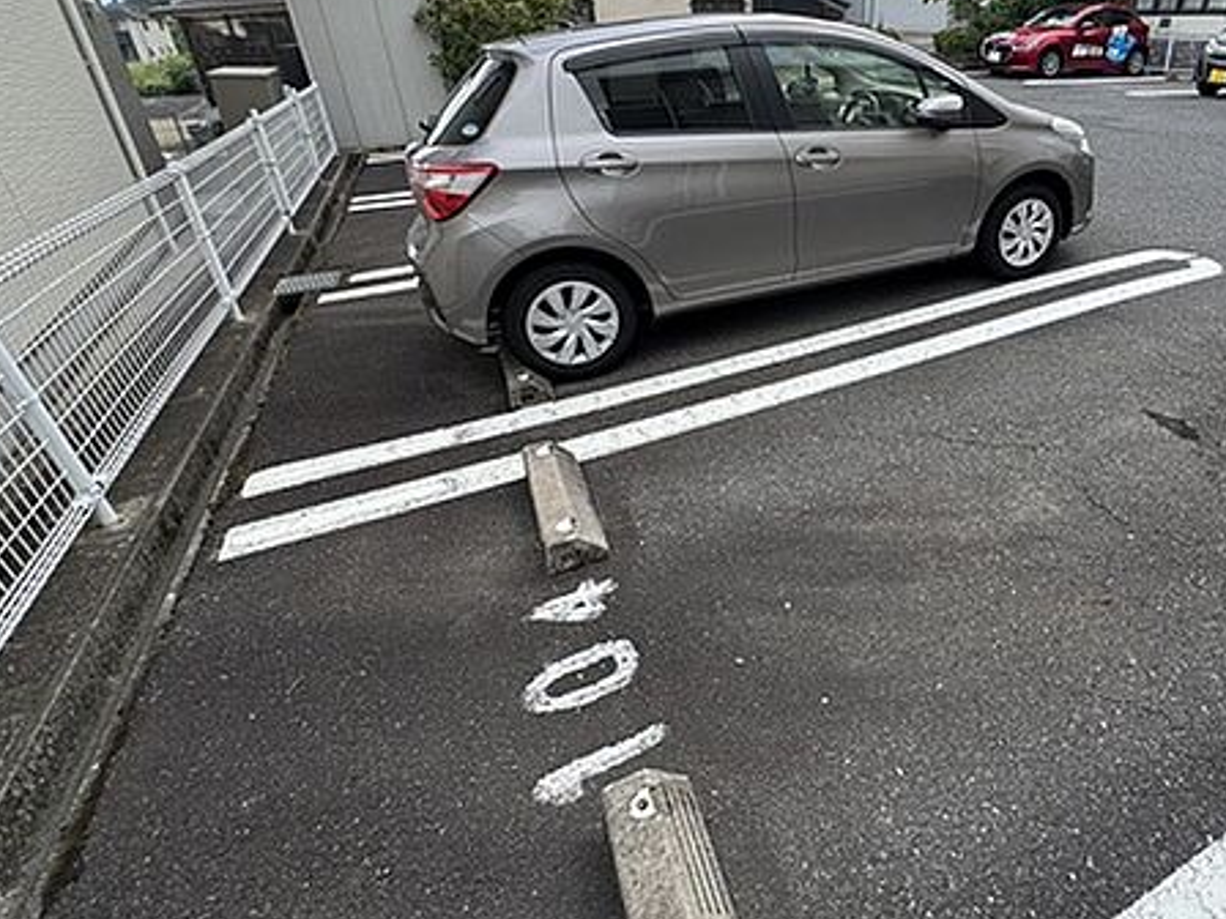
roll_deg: +1.2
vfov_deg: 65.1
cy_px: 350
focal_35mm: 20
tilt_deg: -24.5
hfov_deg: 79.0
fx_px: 708
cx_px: 818
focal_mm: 2.22
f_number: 2.2
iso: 40
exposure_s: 1/390
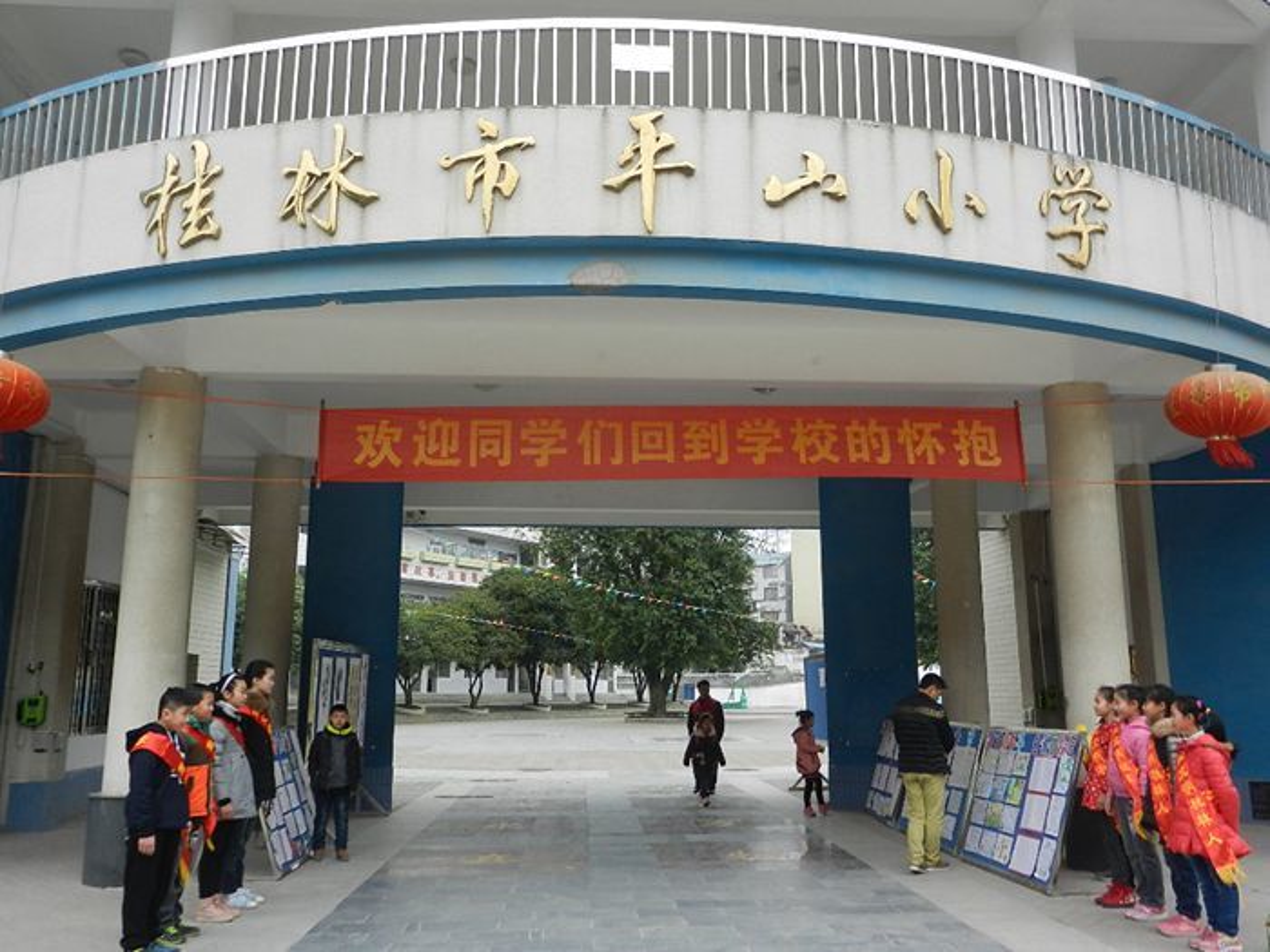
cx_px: 635
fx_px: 1064
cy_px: 476
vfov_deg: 48.2
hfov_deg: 61.7
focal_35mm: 29
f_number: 3.6
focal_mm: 5.1
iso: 160
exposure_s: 1/160
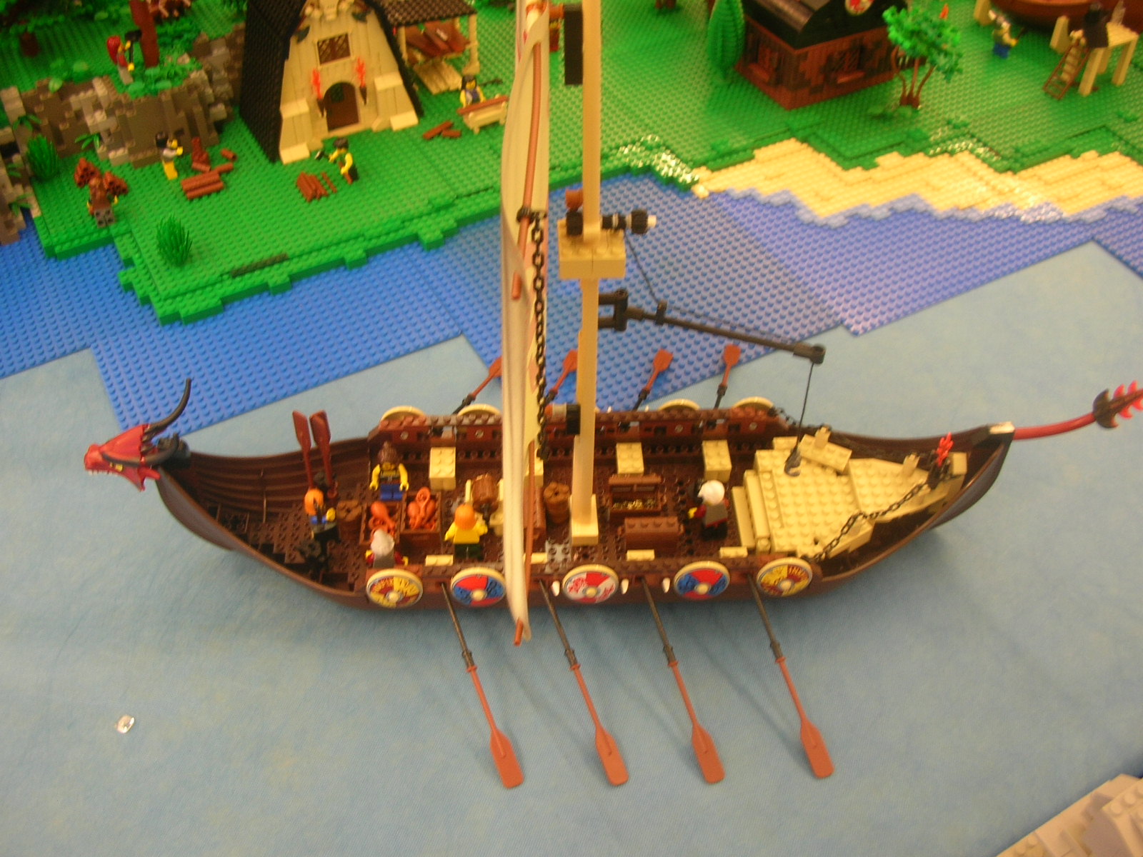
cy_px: 428
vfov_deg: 40.7
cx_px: 572
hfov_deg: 52.6
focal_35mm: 35
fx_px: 1156
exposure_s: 1/7.1
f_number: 2.8
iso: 50
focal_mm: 5.8
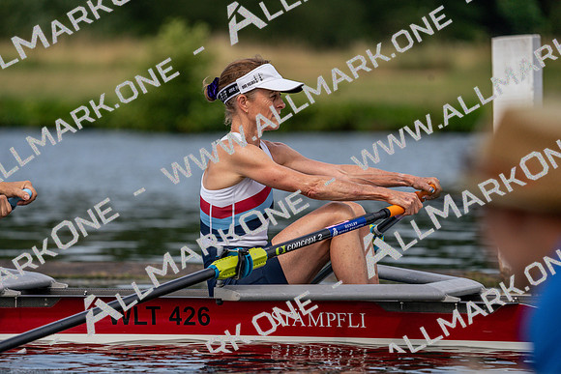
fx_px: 6297
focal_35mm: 404
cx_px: 280
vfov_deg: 3.4
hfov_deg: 5.1
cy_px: 187
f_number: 6.3
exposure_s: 1/1600
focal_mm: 404
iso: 400
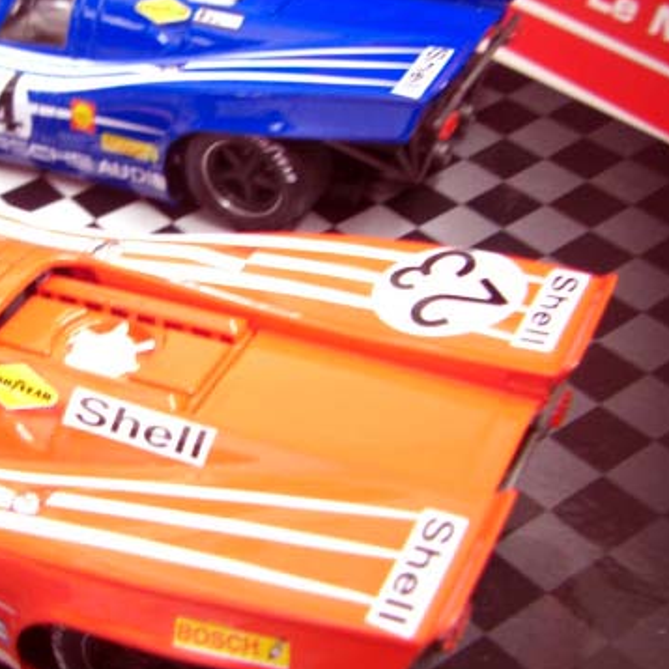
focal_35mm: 60
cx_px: 110
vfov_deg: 28.6
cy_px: 320
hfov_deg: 27.9
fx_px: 1312
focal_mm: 6.3
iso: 200
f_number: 3.4
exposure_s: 1/10
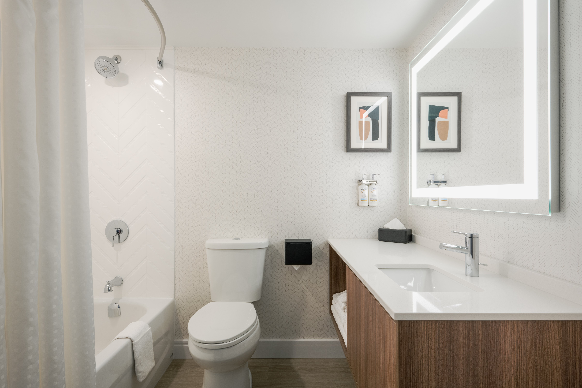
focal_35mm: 18
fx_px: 299
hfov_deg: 88.4
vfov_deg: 65.9
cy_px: 194
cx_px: 291
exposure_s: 1/1.25
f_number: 14
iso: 160
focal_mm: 18.5
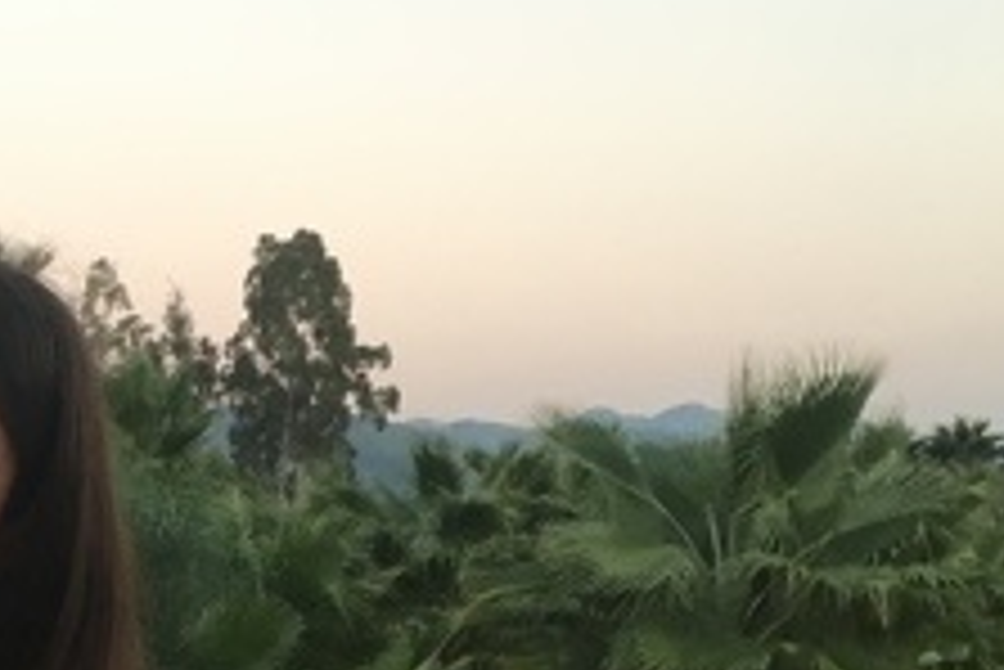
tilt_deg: -6.8
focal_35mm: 81
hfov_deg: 24.1
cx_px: 50
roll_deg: +1.0
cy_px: 890
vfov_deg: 15.9
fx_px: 2260
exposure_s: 1/33
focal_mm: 4.15
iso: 64
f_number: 2.2
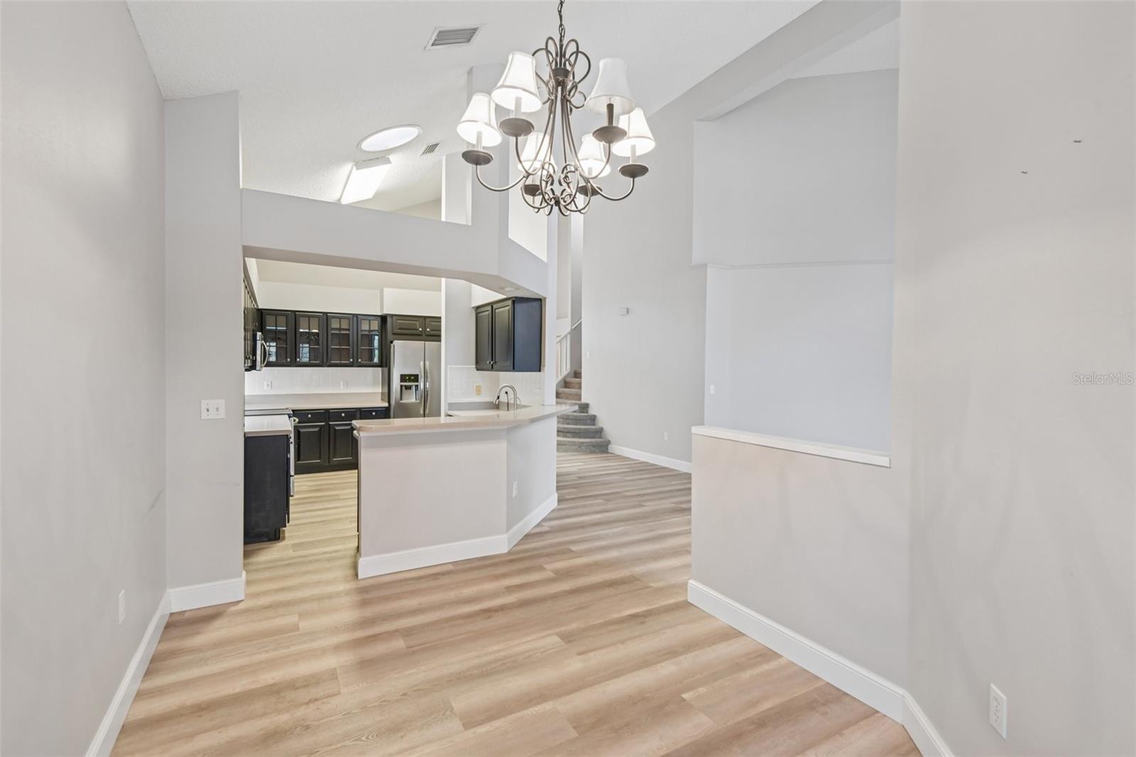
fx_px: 505
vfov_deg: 73.7
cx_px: 568
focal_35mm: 16
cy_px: 378
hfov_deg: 96.7
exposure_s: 1/8
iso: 400
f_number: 8
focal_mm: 16
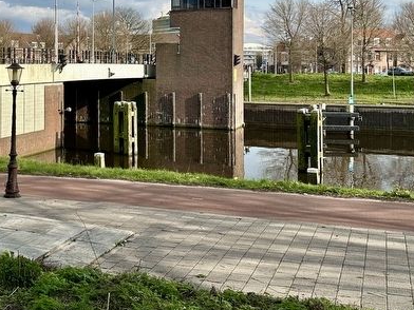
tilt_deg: -0.4
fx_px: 586
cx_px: 64
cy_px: 66
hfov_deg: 37.1
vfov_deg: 29.1
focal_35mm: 49
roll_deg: +0.4
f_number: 1.78
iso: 80
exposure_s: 1/4184
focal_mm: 6.86
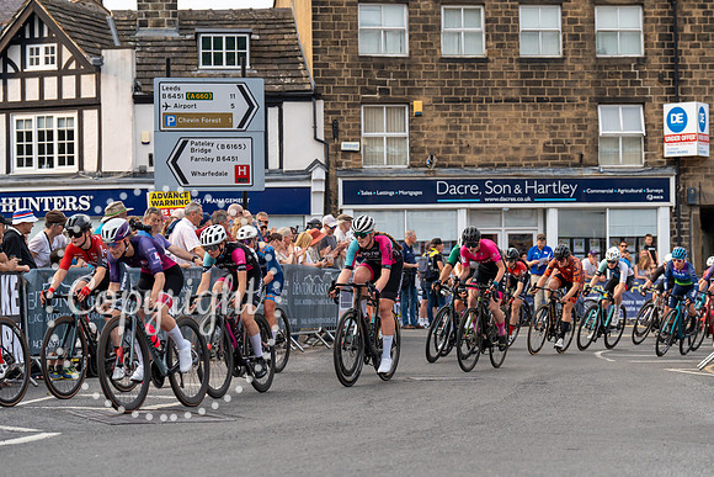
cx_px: 357
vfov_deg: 14.6
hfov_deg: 21.7
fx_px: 1865
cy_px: 238
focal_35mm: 94
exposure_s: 1/1000
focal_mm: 94
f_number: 4.5
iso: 500
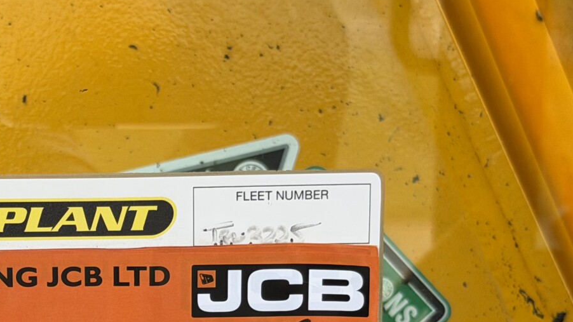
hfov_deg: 18.3
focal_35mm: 116
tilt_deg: -10.5
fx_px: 1762
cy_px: 362
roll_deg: -1.1
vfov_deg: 10.3
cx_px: 118
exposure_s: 1/652
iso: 64
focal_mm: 6.76
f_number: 1.78
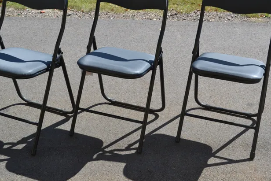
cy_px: 59
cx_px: 134
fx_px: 429
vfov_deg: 23.7
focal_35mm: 57
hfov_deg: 35.0
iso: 100
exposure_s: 1/200
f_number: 7.1
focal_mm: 26
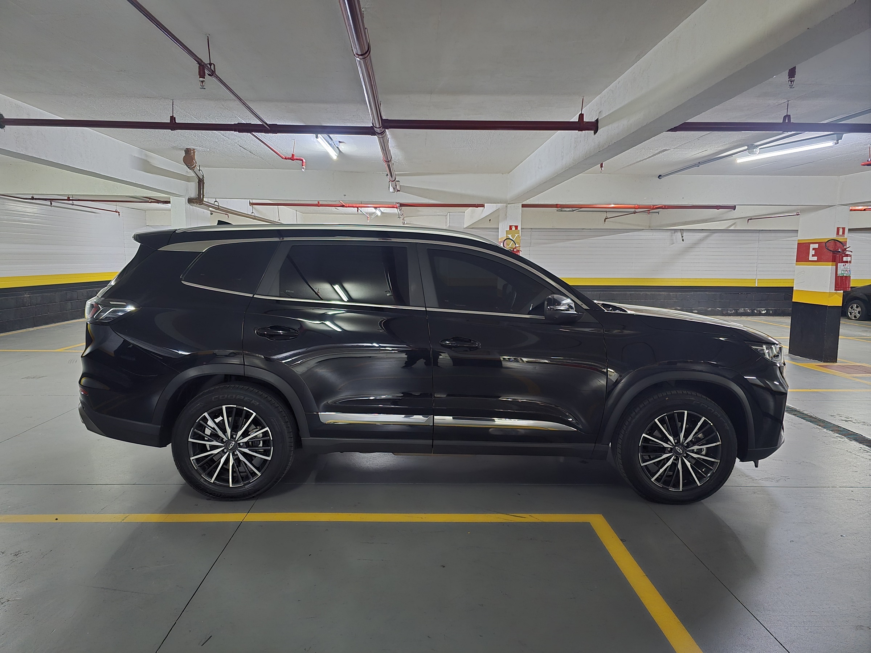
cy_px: 326
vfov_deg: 58.9
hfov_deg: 73.9
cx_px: 436
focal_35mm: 23
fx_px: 579
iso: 2500
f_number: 1.7
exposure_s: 1/30
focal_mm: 6.3
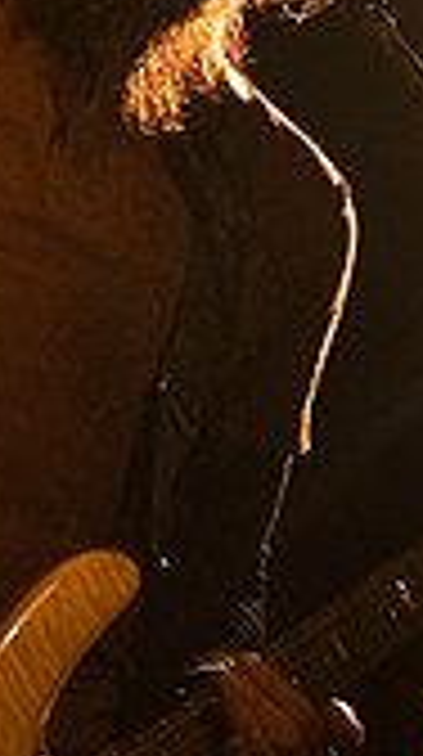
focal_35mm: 239
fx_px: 4785
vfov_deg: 9.0
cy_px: 256
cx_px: 194
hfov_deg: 5.1
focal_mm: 44
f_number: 2.8
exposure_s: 1/80
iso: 800
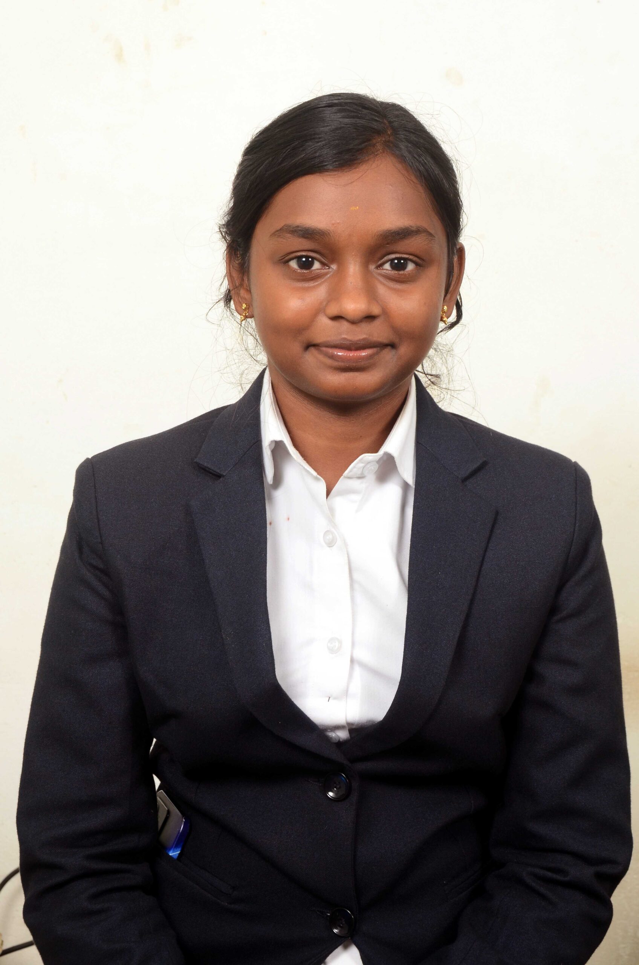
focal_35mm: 78
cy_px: 482
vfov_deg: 26.0
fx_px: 2086
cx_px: 320
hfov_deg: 17.4
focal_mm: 52
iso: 500
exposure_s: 1/125
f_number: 7.1
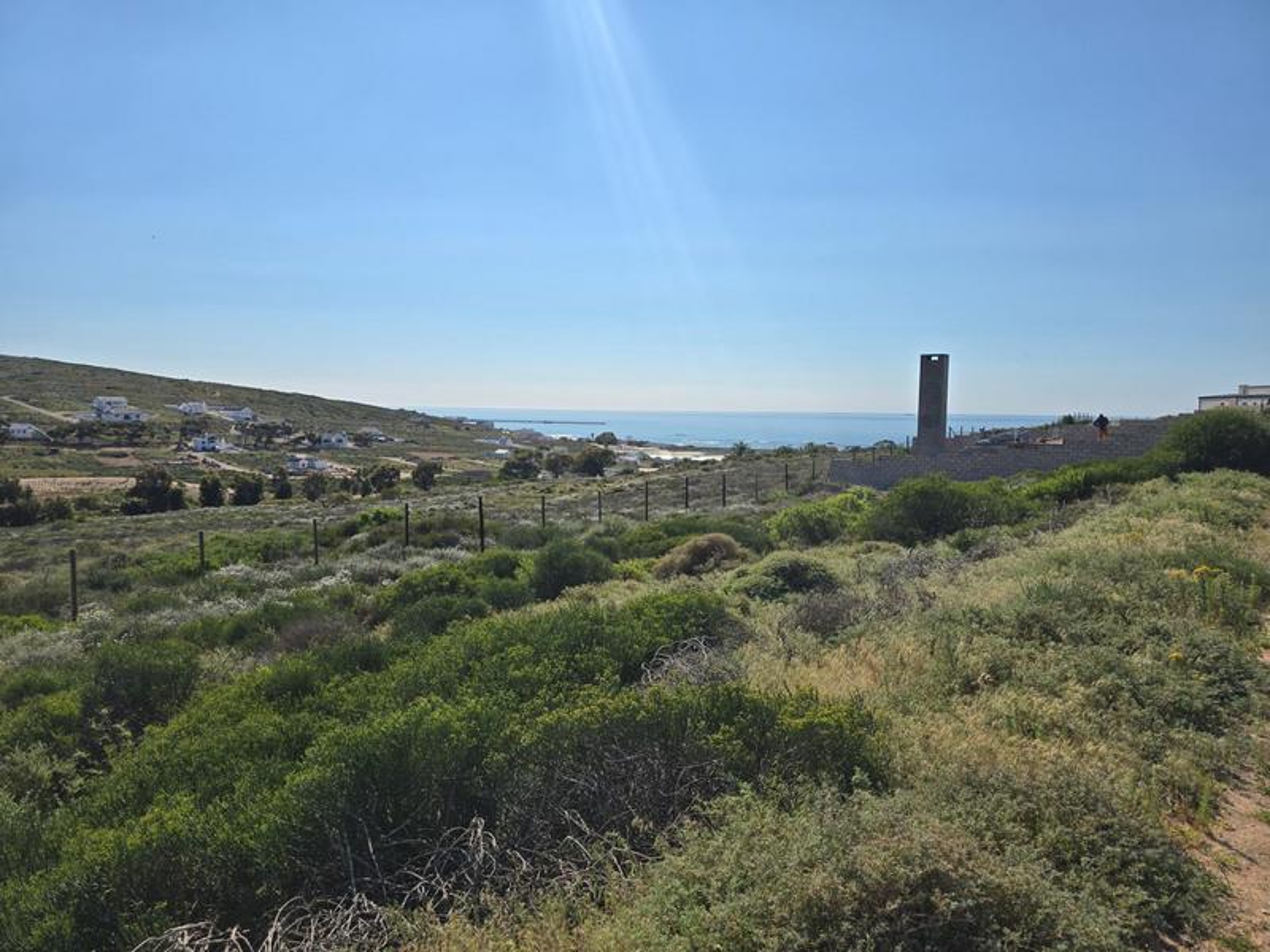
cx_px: 635
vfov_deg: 58.9
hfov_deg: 73.9
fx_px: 844
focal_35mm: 23
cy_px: 476
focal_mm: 6.3
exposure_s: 1/1414
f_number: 1.7
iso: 12
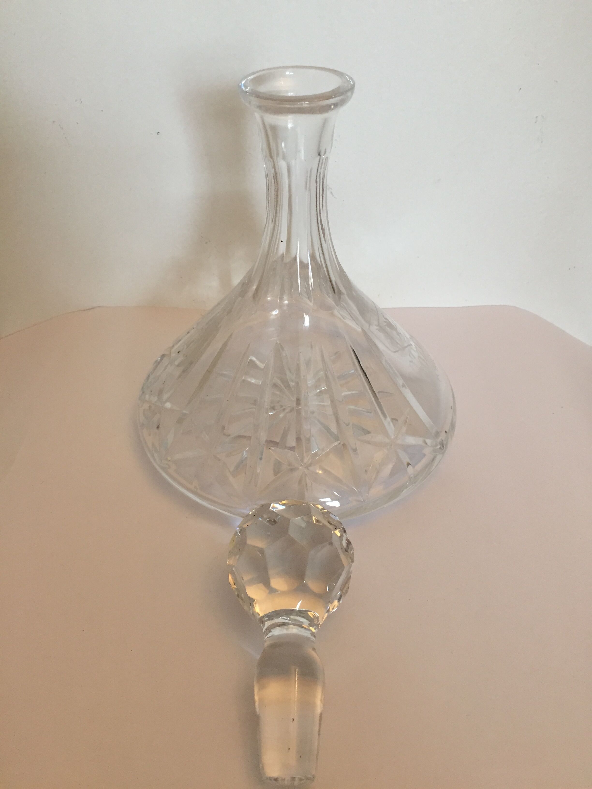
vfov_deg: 61.7
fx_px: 661
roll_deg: +0.7
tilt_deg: -39.5
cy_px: 394
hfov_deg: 48.2
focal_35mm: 29
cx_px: 296
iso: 100
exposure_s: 1/33
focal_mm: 4.15
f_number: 2.2
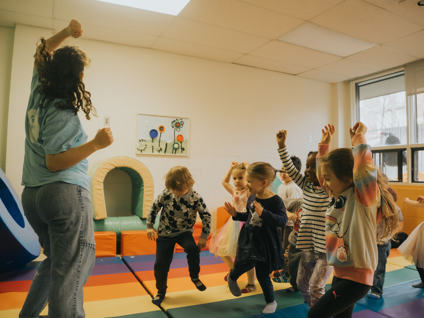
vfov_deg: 49.7
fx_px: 343
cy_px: 159
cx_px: 212
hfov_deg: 63.4
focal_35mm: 28
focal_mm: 14
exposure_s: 1/200
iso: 800
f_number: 2.8
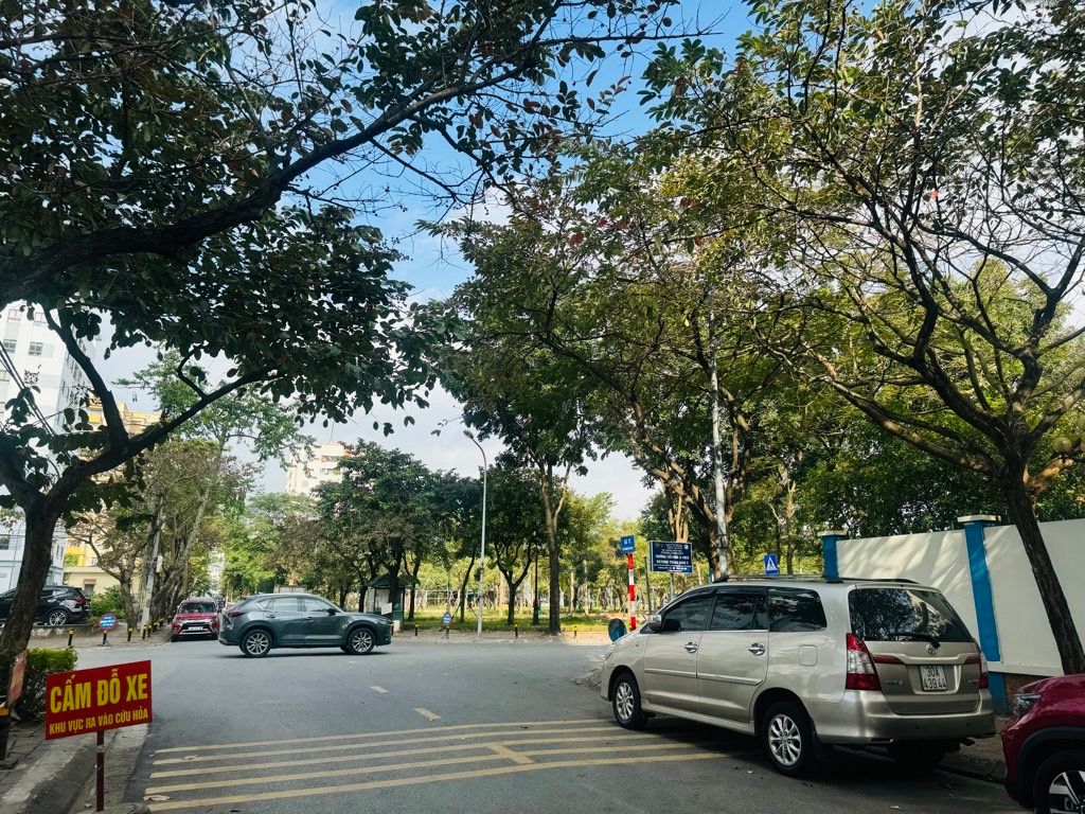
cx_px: 542
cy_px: 407
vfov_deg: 56.8
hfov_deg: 71.6
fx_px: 752
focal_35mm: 24
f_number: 1.78
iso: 80
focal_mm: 6.76
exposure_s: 1/1869
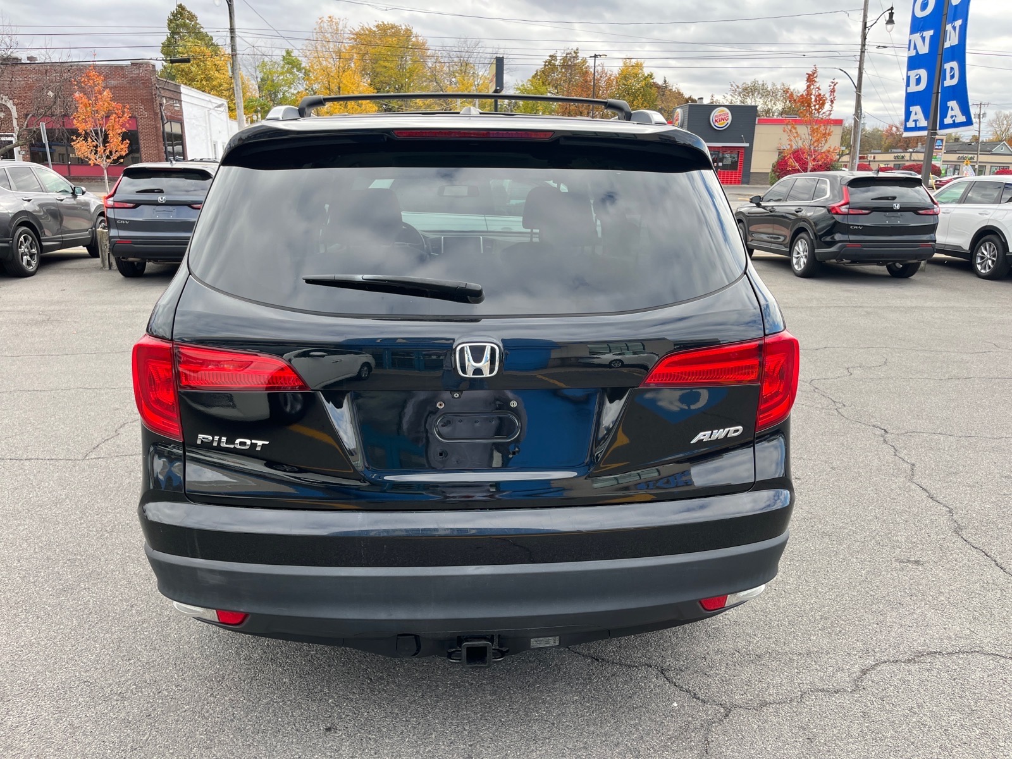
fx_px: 760
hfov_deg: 67.3
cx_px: 506
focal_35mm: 26
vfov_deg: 53.1
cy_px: 380
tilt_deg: -14.1
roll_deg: -1.4
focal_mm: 5.1
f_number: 1.6
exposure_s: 1/532
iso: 50
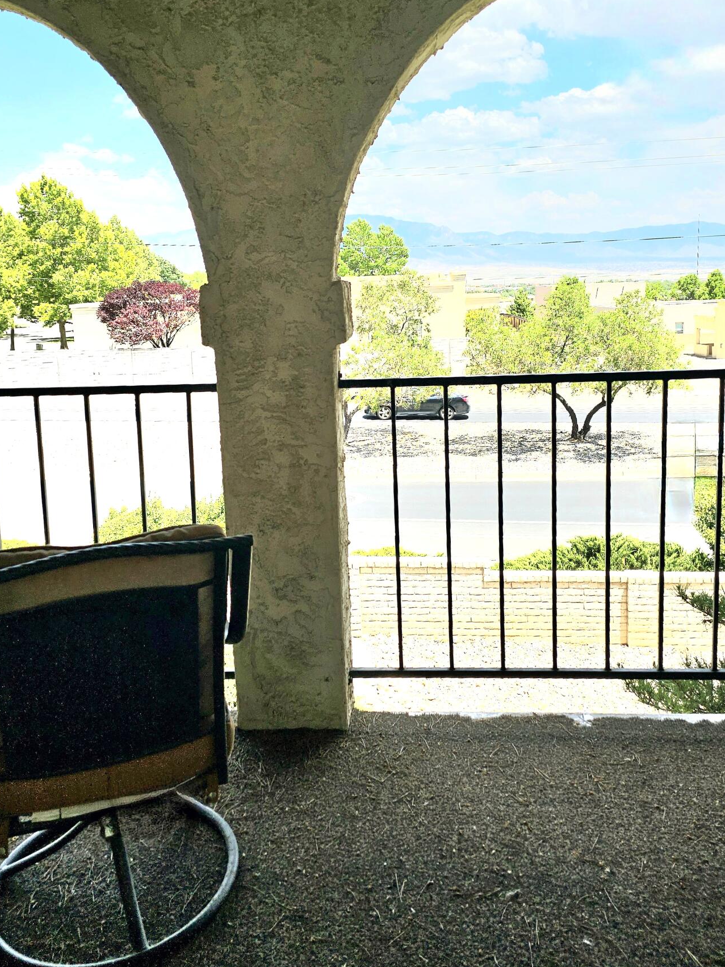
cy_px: 417
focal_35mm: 27
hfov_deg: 51.3
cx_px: 356
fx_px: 754
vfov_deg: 65.1
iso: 10
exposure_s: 1/588
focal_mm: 6.3
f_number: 1.7
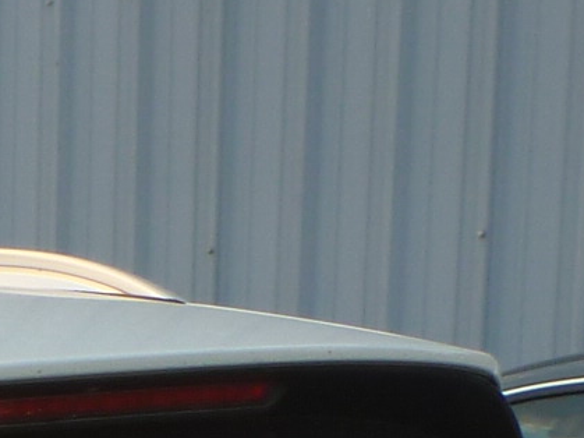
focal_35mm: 171
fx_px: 2884
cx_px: -425
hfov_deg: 10.9
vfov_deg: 7.7
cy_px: 1246
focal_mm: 4.9
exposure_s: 1/125
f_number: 3.3
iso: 100
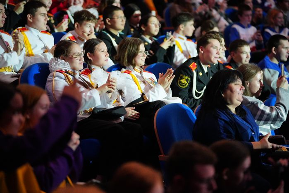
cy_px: 96
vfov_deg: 11.5
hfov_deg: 17.2
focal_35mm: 119
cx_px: 144
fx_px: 955
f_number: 2.8
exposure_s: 1/250
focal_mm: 119
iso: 5000
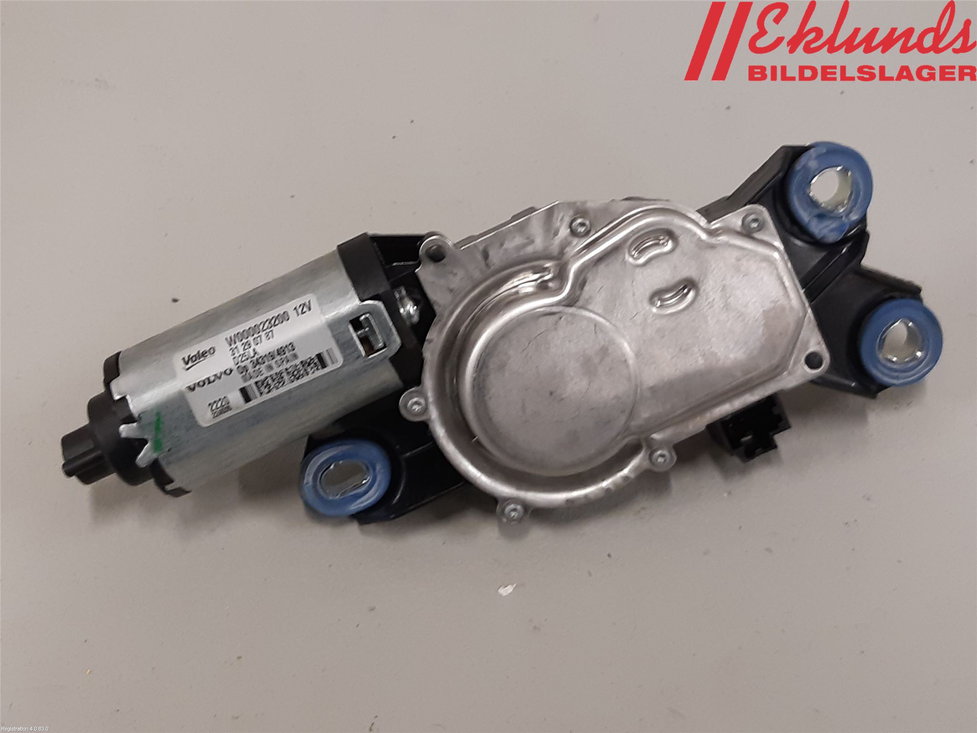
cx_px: 488
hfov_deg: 67.3
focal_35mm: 26
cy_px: 366
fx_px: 734
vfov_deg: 53.1
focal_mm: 3.93
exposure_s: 1/50
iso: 125
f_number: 1.7
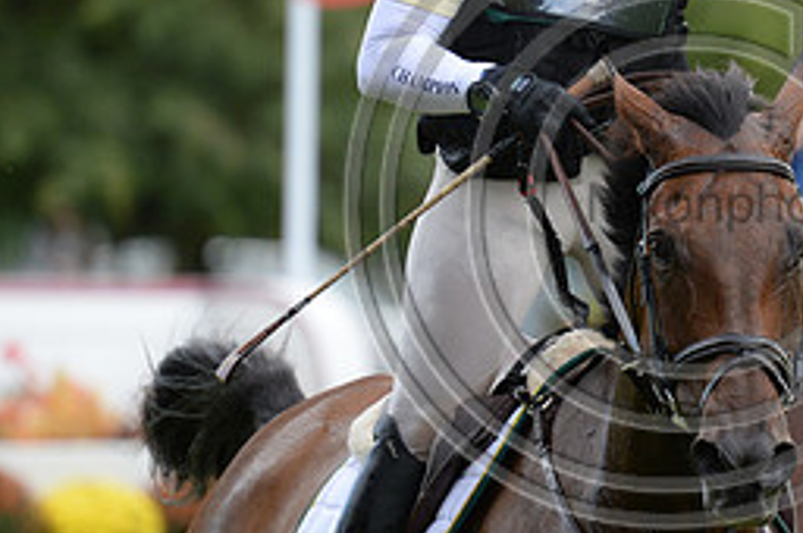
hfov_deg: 2.3
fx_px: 20205
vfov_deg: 1.5
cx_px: 668
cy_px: 160
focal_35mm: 907
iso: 1000
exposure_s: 1/800
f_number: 5.6
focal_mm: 400
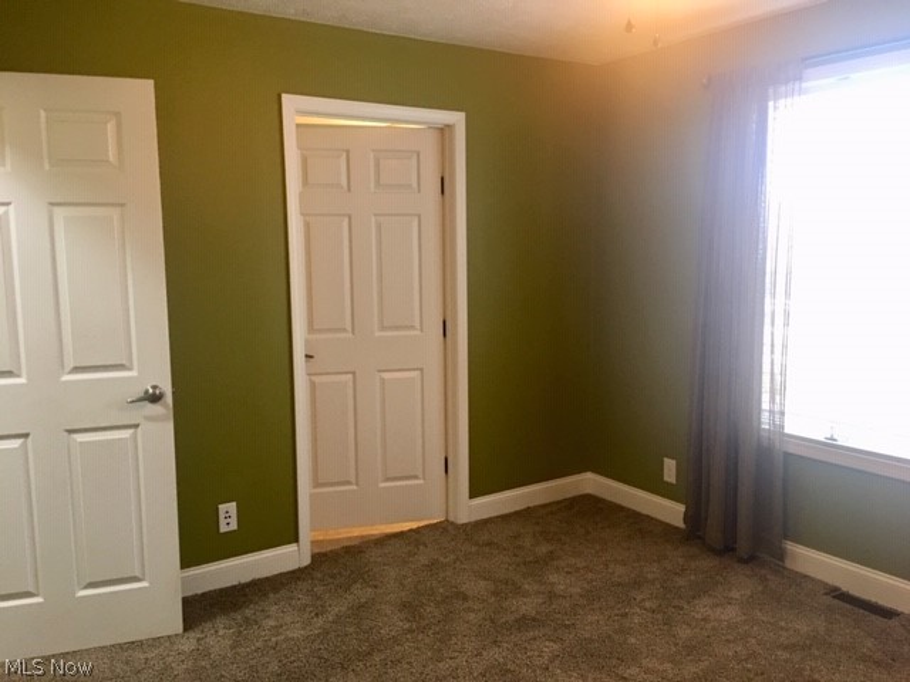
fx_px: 762
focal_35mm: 29
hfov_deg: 61.7
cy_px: 341
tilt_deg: -7.0
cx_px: 455
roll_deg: +0.2
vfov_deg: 48.2
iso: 100
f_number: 2.2
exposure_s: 1/15
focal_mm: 4.15
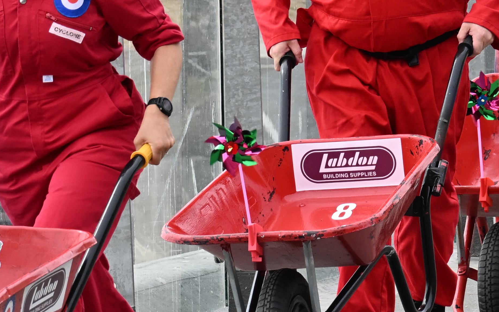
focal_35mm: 437
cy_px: -19
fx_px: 5937
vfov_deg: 3.0
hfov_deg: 4.8
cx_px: 373
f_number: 8
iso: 360
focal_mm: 95
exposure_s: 1/500
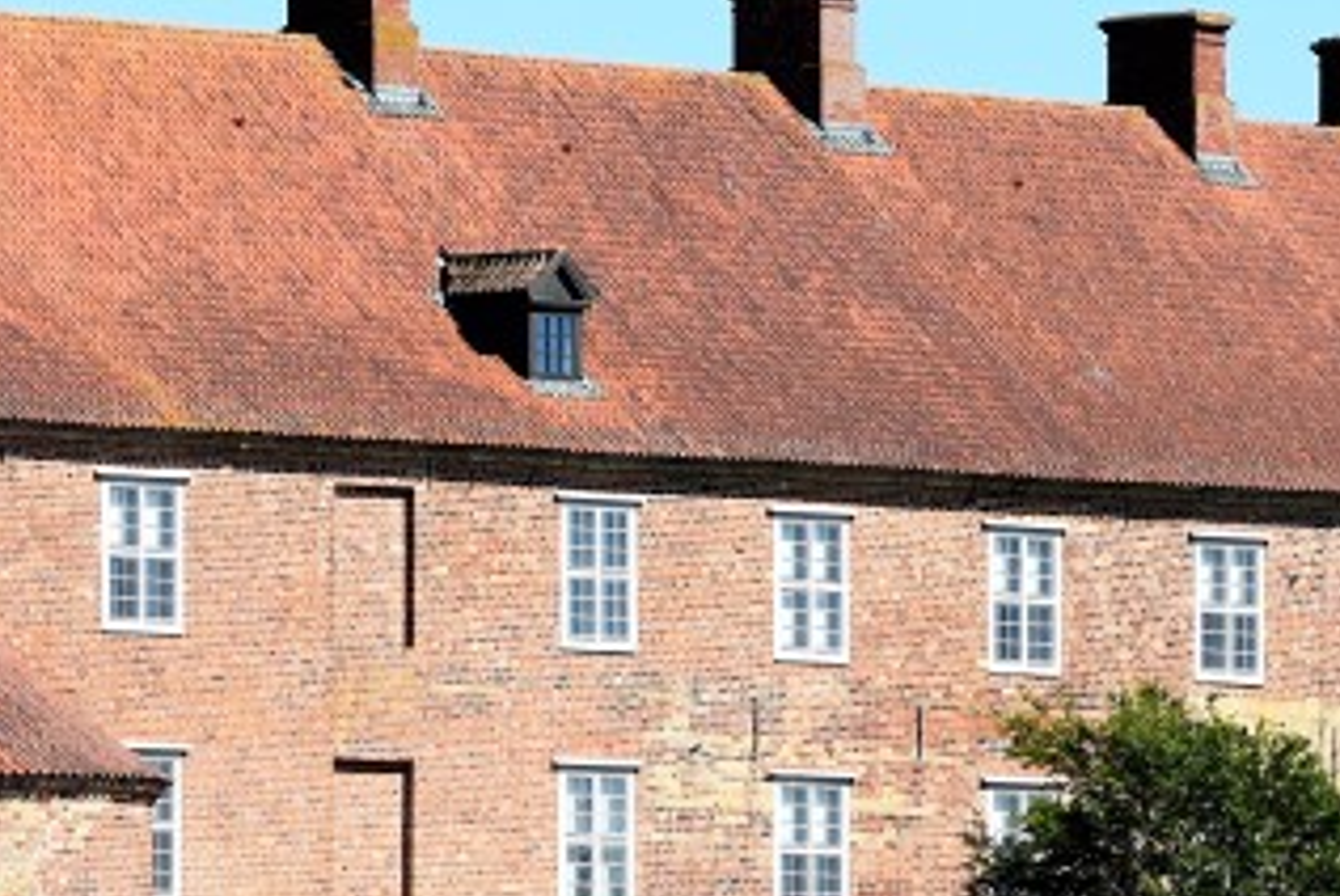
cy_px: 706
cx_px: -74
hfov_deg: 5.2
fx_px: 14790
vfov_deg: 3.5
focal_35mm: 397
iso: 200
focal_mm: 105
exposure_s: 1/500
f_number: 9
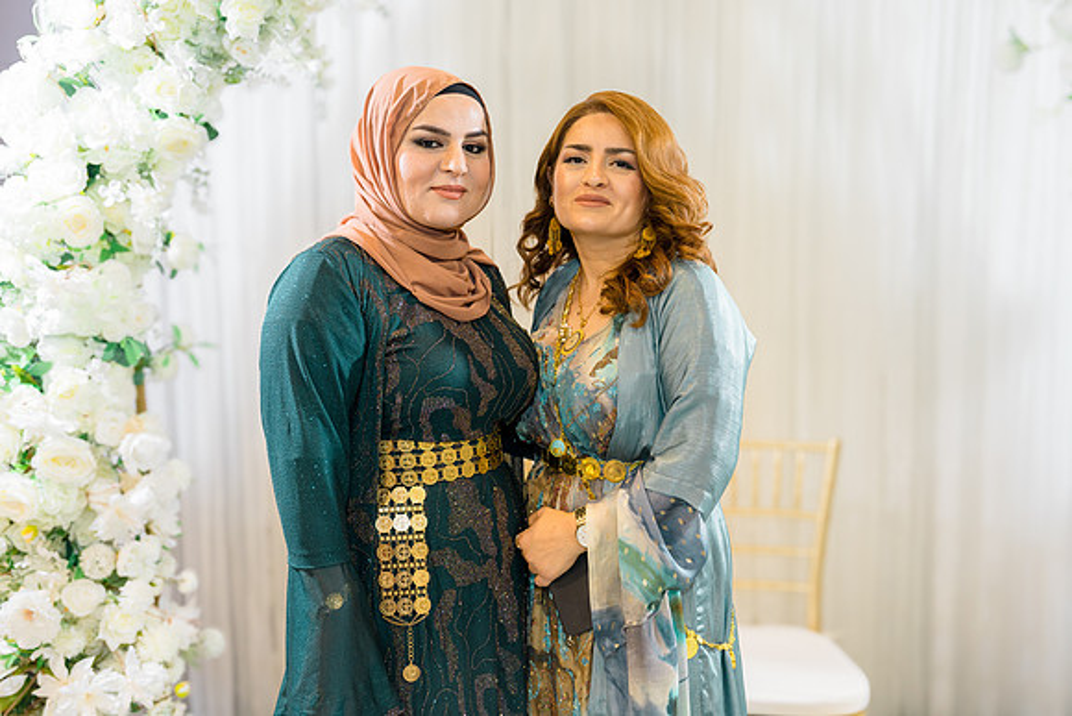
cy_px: 358
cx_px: 536
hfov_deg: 48.4
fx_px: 1191
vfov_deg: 33.4
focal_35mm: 40
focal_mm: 40
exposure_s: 1/160
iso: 640
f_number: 2.8
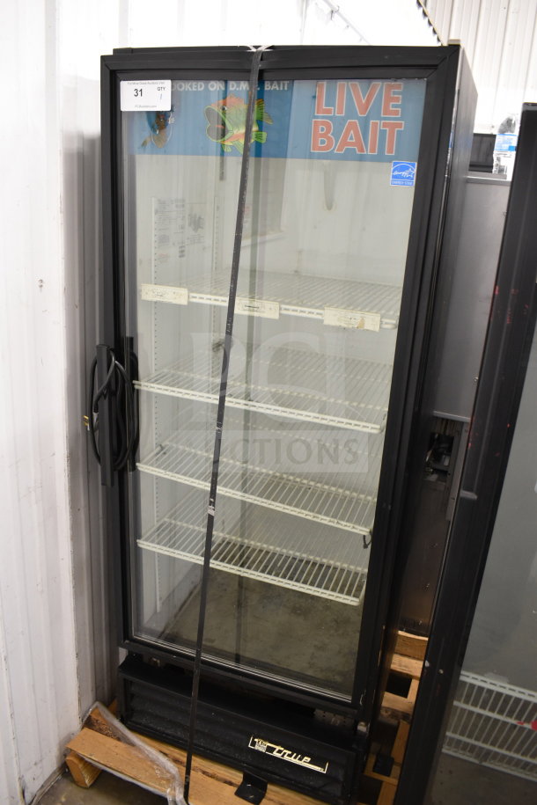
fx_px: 604
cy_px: 402
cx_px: 268
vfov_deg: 67.4
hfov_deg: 47.9
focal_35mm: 27
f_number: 3.5
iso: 1100
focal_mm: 18
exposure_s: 1/30
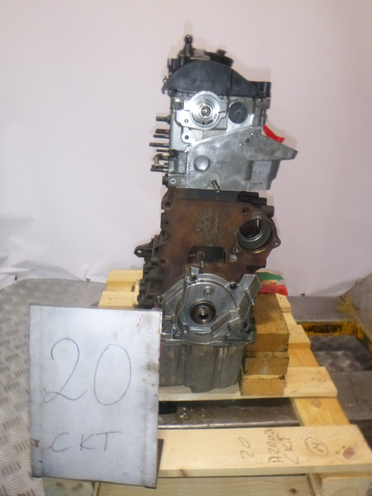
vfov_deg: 69.4
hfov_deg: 54.9
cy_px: 248
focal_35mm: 25
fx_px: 358
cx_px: 186
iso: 400
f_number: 3.9
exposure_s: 1/60
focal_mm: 4.5
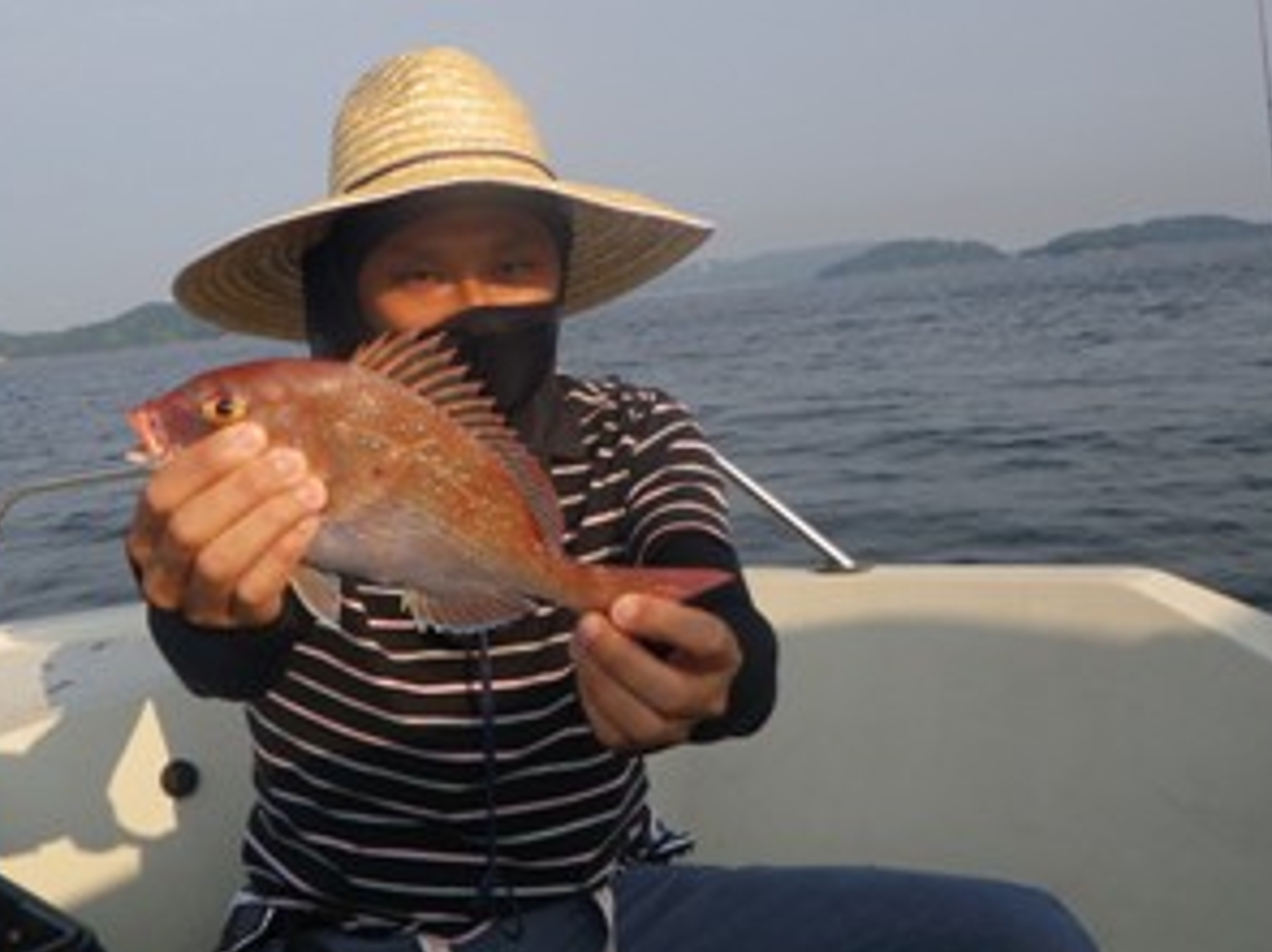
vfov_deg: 37.7
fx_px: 1396
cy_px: 426
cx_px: 530
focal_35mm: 38
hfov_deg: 48.8
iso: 80
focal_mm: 5
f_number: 4.2
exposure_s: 1/640
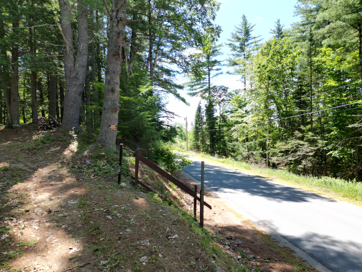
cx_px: 181
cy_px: 136
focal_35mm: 24
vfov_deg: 56.8
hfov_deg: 71.6
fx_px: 251
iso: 100
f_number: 1.7
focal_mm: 6.72
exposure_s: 1/725
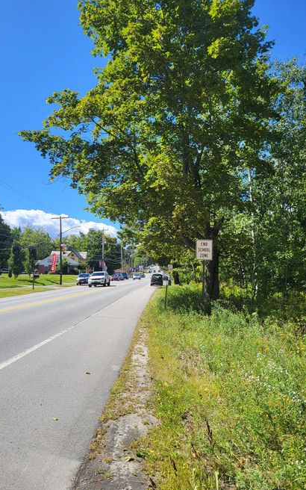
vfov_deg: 66.5
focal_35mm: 28
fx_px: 374
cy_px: 248
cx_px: 133
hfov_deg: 44.4
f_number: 1.8
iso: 40
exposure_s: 1/1946
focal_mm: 5.4
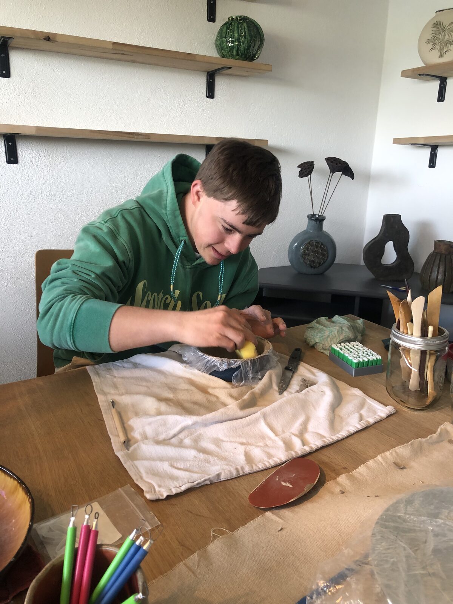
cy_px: 302
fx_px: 489
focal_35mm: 28
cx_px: 226
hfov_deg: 49.7
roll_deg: -2.0
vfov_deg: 63.4
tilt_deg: -17.0
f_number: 1.8
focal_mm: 4
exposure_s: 1/25
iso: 32
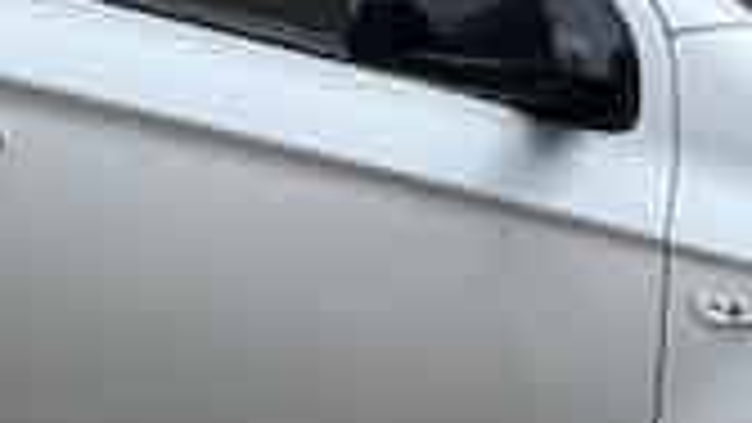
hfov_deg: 10.4
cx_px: -293
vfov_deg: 4.8
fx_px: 4009
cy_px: -1814
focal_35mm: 201
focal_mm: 6.8
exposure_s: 1/524
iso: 100
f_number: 1.8
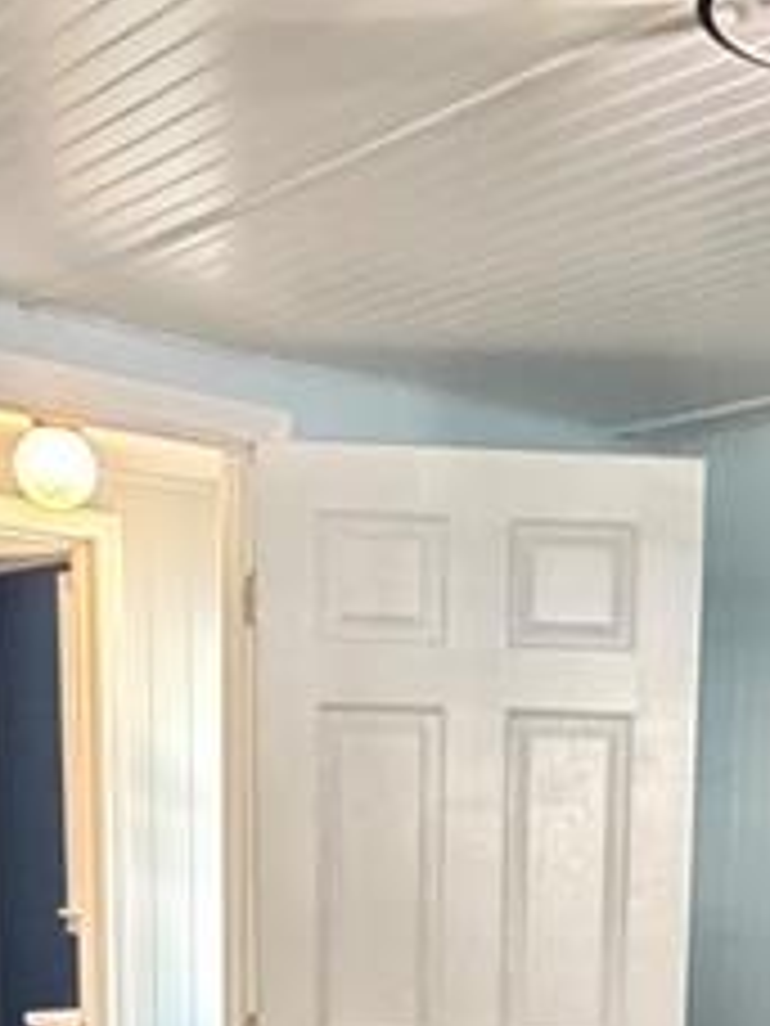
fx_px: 1869
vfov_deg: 27.5
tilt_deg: -10.7
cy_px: 1188
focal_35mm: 63
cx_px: 630
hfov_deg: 22.9
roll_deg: -2.1
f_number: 2.2
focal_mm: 2.22
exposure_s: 1/60
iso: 1000
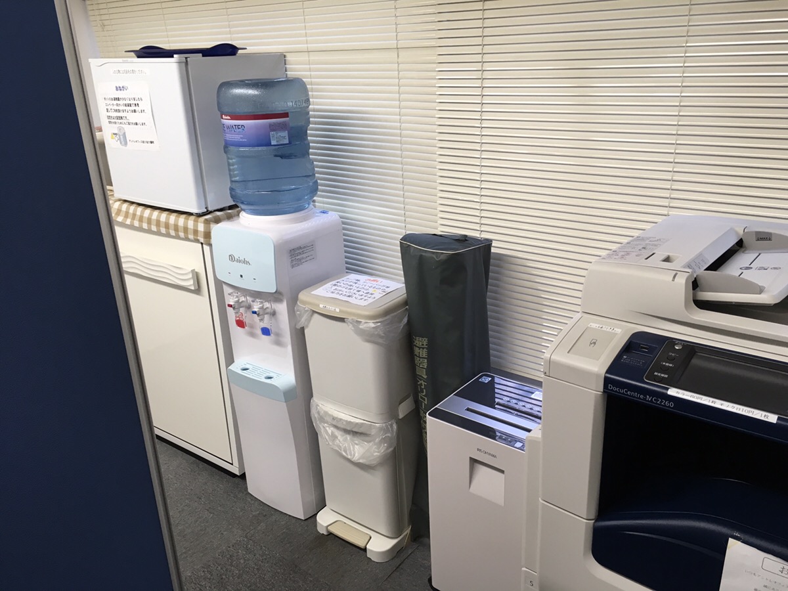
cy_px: 296
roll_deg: +3.8
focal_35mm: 29
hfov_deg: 61.7
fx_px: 660
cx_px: 394
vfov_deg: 48.2
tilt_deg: -18.9
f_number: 2.2
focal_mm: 4.15
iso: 25
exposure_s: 1/33
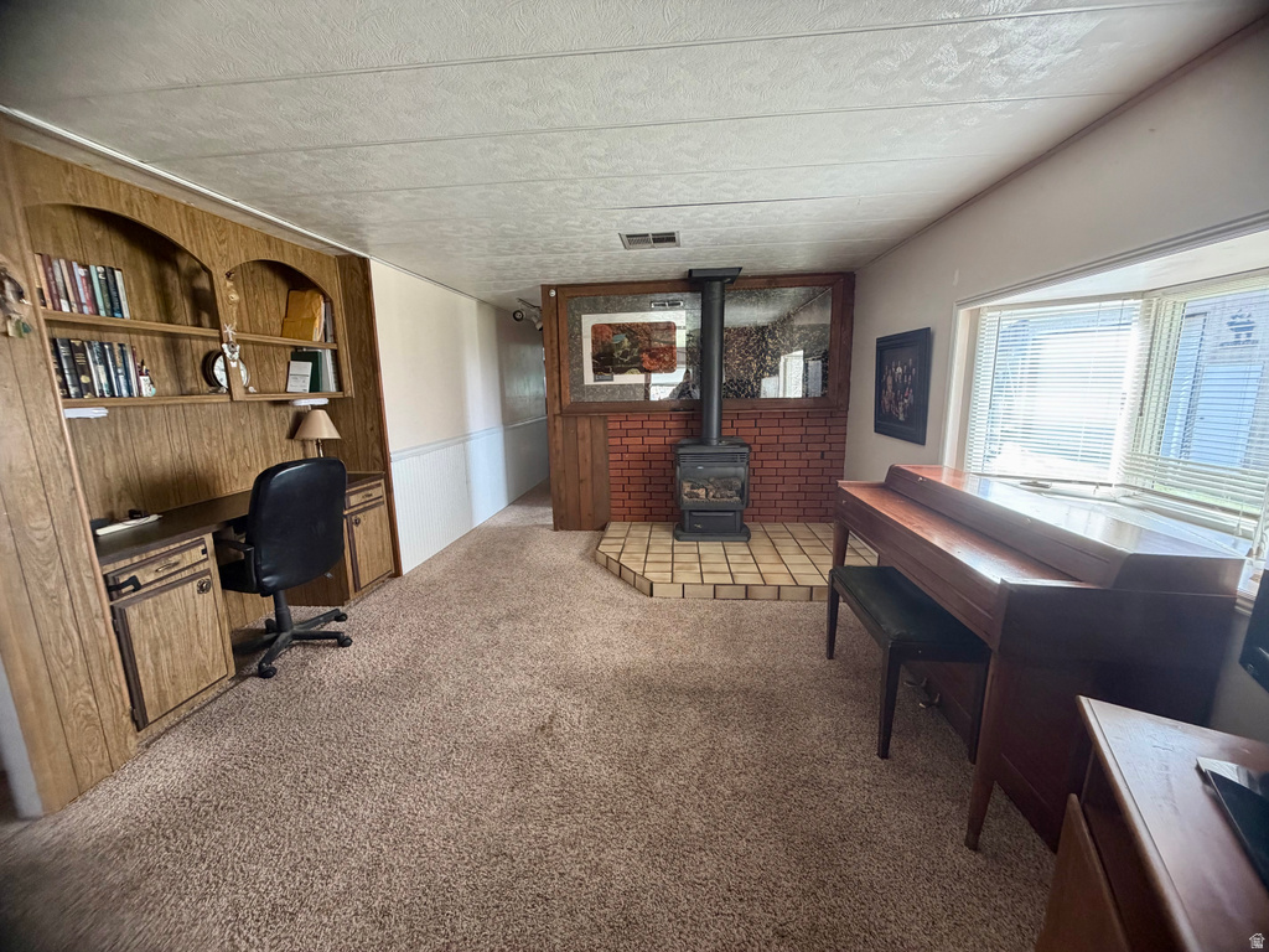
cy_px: 476
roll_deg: +2.7
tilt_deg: -8.9
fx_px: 513
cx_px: 634
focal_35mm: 14
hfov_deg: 102.1
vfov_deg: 85.7
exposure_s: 1/104
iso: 320
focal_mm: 2.22
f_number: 2.2
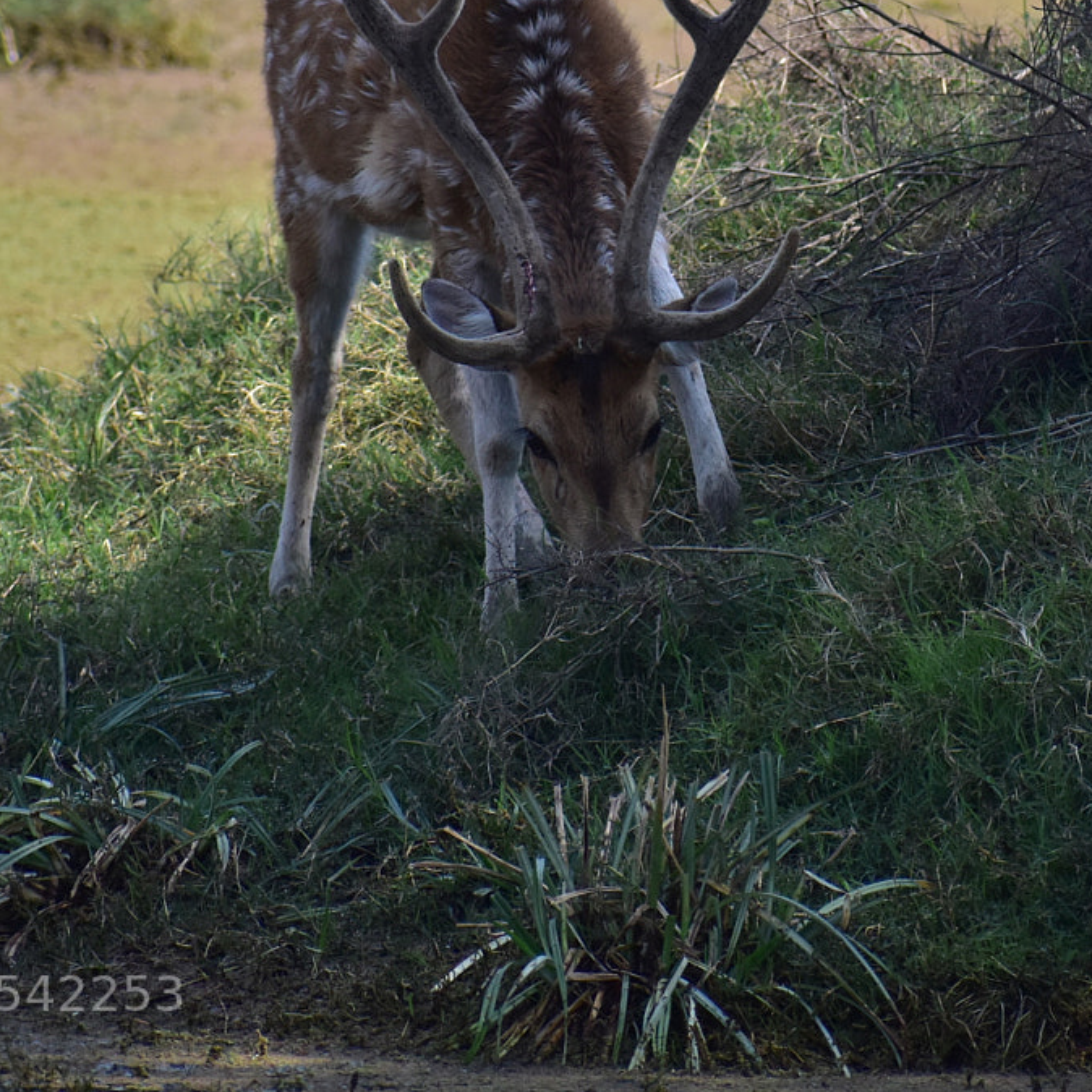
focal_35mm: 907
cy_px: 258
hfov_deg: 1.9
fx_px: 32371
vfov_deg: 1.9
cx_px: 632
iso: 640
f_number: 6.3
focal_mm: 300
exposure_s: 1/1600
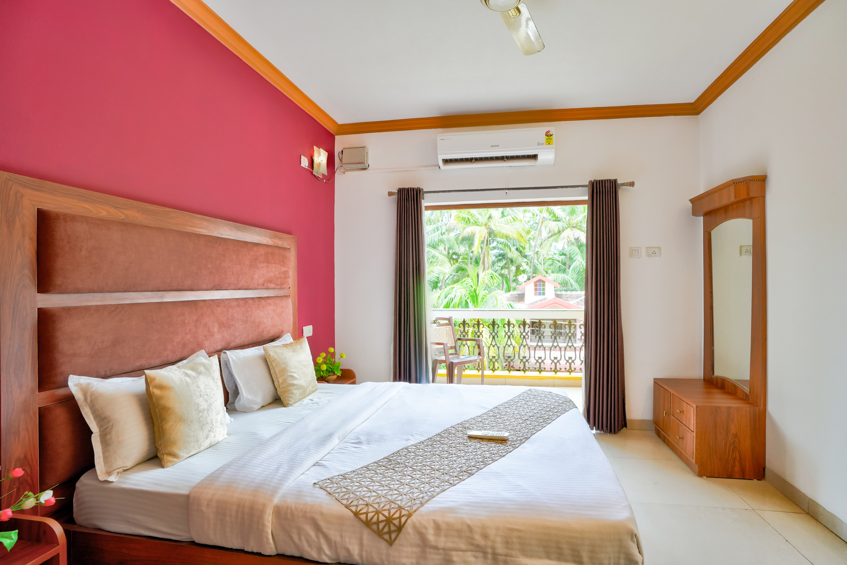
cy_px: 282
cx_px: 424
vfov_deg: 73.7
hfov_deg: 96.7
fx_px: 376
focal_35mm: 16
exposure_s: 1/80
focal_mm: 16
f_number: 6.3
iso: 1600
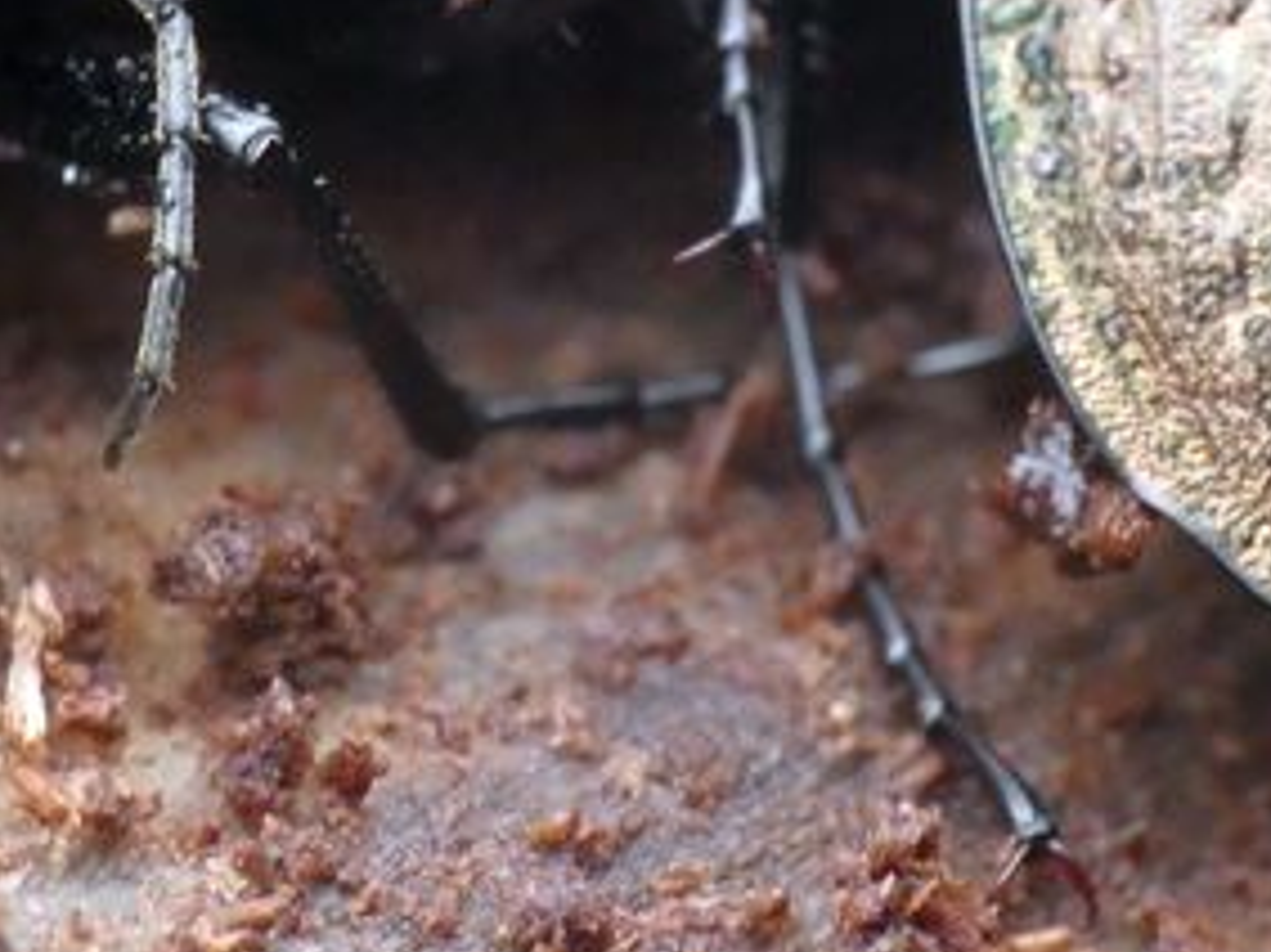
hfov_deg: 4.5
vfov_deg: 3.4
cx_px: 685
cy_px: -54
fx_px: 16259
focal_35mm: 443
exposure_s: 1/80
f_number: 5.6
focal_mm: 26.3
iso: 800
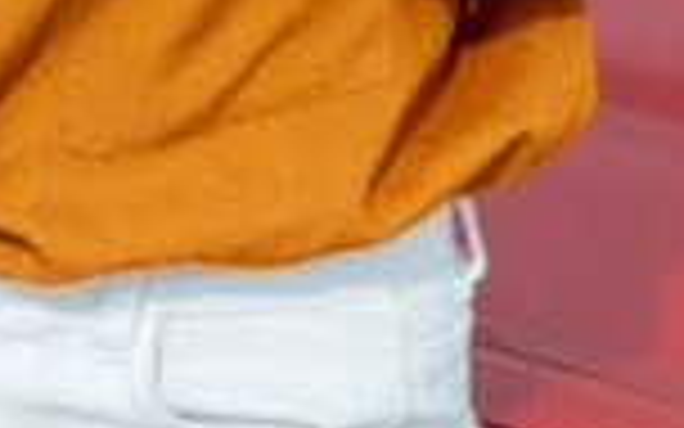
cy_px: -426
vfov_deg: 4.8
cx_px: 536
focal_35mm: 267
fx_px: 4977
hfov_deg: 7.8
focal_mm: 35
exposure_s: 1/2000
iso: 100
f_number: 2.2
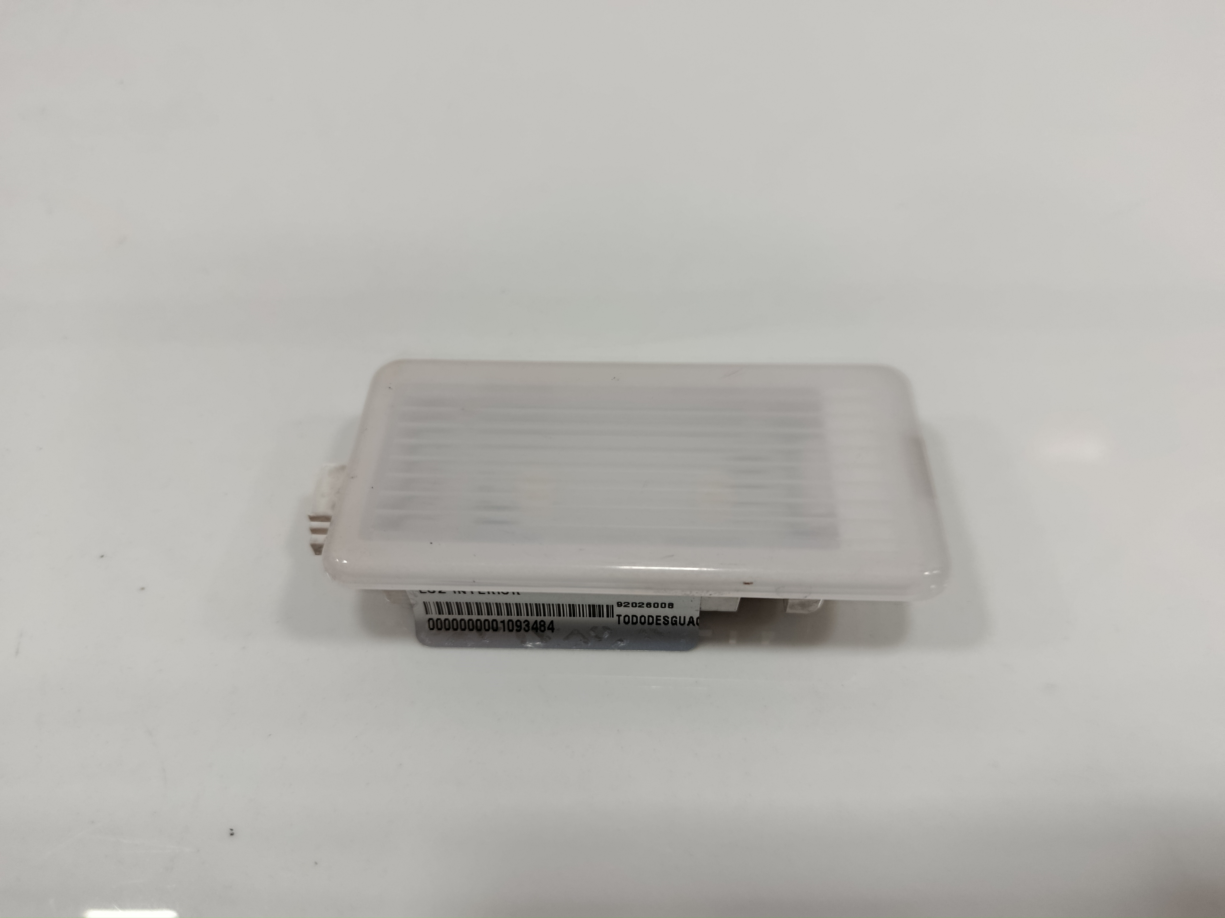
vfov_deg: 56.8
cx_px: 612
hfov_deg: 71.6
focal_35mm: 24
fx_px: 849
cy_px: 459
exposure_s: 1/100
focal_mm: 5.24
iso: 706
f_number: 1.7
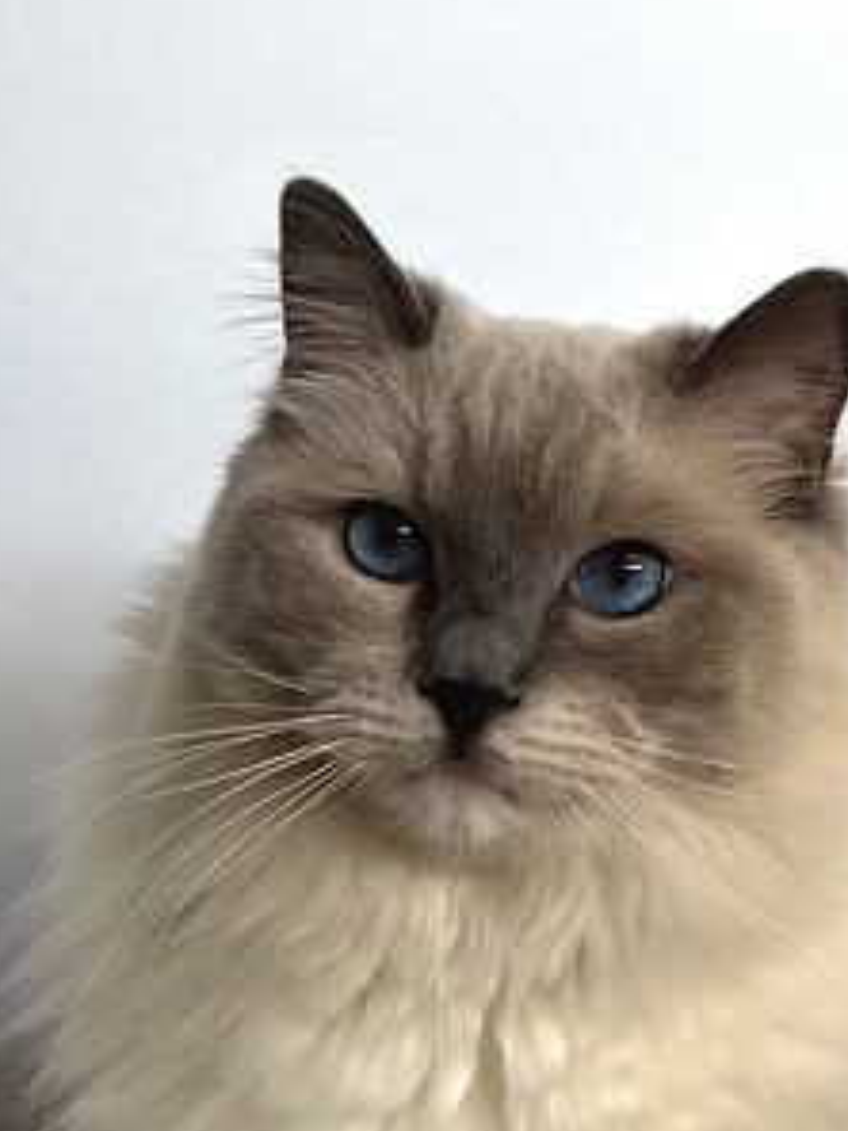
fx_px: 2940
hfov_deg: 15.7
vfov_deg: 21.7
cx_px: 1070
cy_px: 428
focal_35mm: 90
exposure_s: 1/130
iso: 32
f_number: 1.5
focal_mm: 5.7
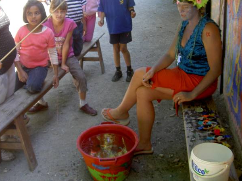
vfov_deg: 27.9
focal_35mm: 52
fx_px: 364
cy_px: 62
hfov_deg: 36.6
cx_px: 91
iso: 100
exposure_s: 1/100
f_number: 2.8
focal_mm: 8
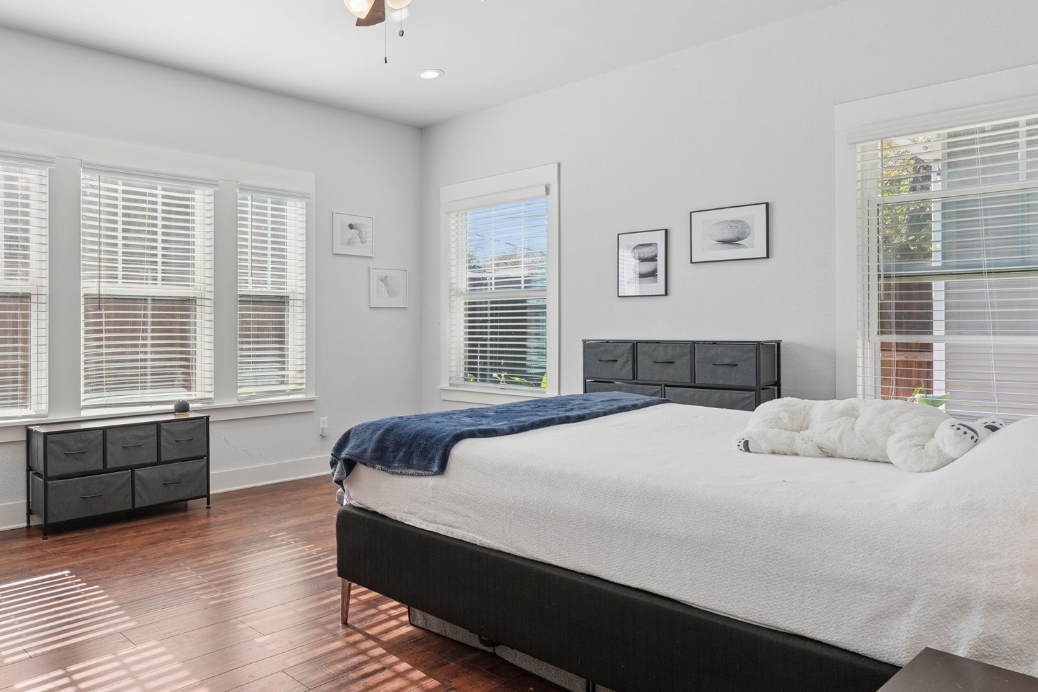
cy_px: 321
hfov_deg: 73.6
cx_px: 340
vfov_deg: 55.0
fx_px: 663
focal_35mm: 23
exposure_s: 1/25
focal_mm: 16
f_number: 8
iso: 200
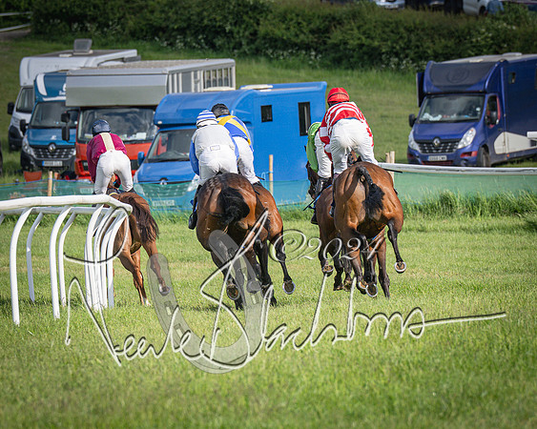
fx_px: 7631
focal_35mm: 480
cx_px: 217
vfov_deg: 3.2
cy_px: 268
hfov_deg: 4.0
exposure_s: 1/1600
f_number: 4.5
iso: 200
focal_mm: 200
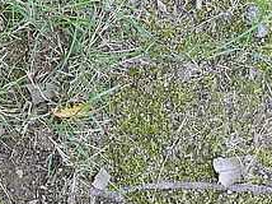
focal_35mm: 176
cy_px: 272
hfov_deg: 11.2
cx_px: 69
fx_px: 1381
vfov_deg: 8.3
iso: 100
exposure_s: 1/50
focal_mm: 8.4
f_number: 3.2
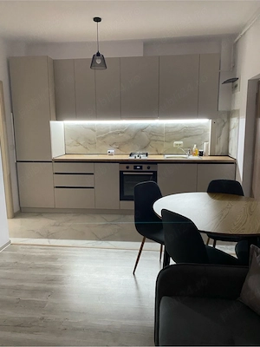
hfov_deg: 53.1
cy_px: 174
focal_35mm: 26
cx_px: 130
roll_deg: +1.2
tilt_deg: -9.9
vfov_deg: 67.3
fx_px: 260
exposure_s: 1/60
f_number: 1.8
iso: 400
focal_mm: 4.25
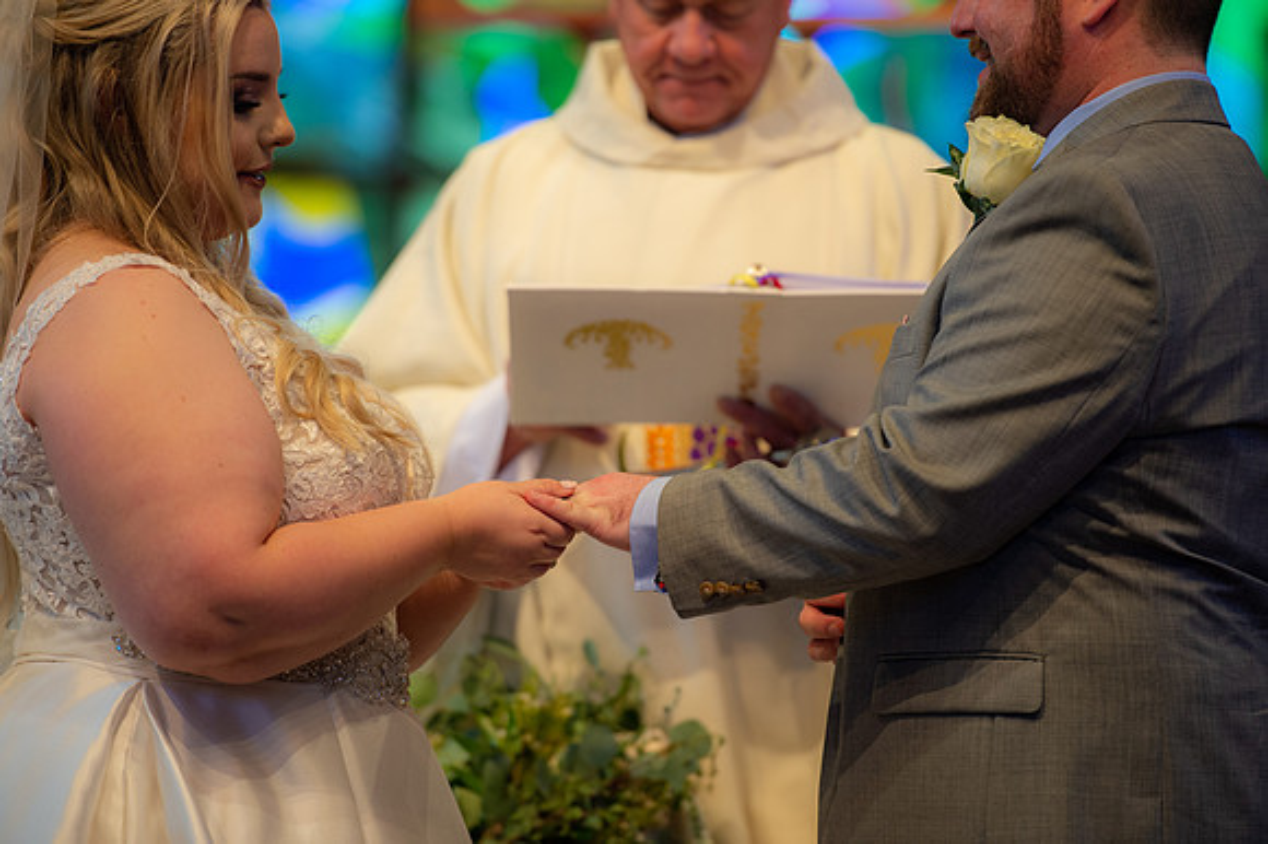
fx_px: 7040
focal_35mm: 200
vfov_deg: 6.9
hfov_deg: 10.3
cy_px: 422
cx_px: 634
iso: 1250
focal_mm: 200
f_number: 3.2
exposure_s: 1/125
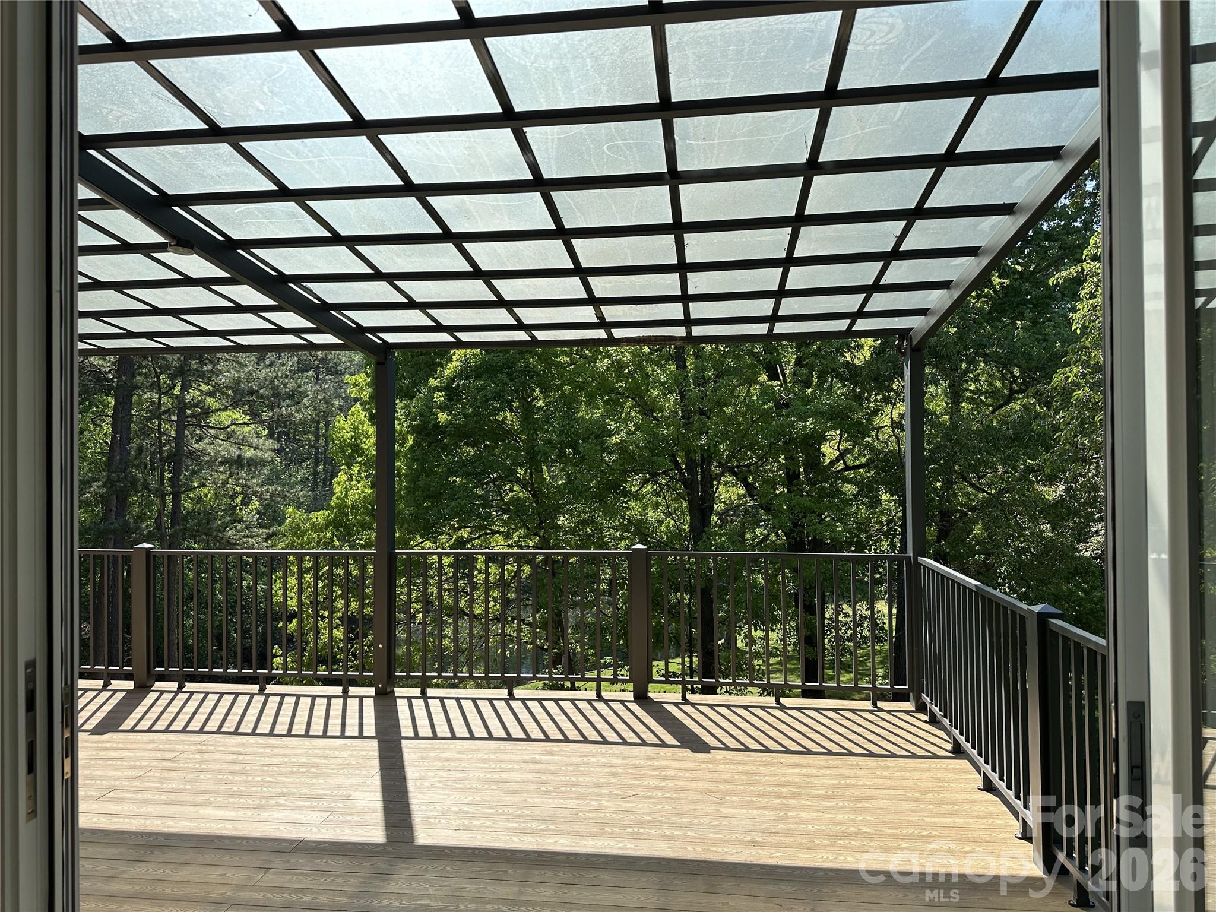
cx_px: 608
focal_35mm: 24
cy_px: 456
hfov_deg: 71.6
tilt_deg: +0.2
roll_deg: -0.2
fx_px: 843
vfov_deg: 56.8
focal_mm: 6.86
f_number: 1.78
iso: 80
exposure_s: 1/1664
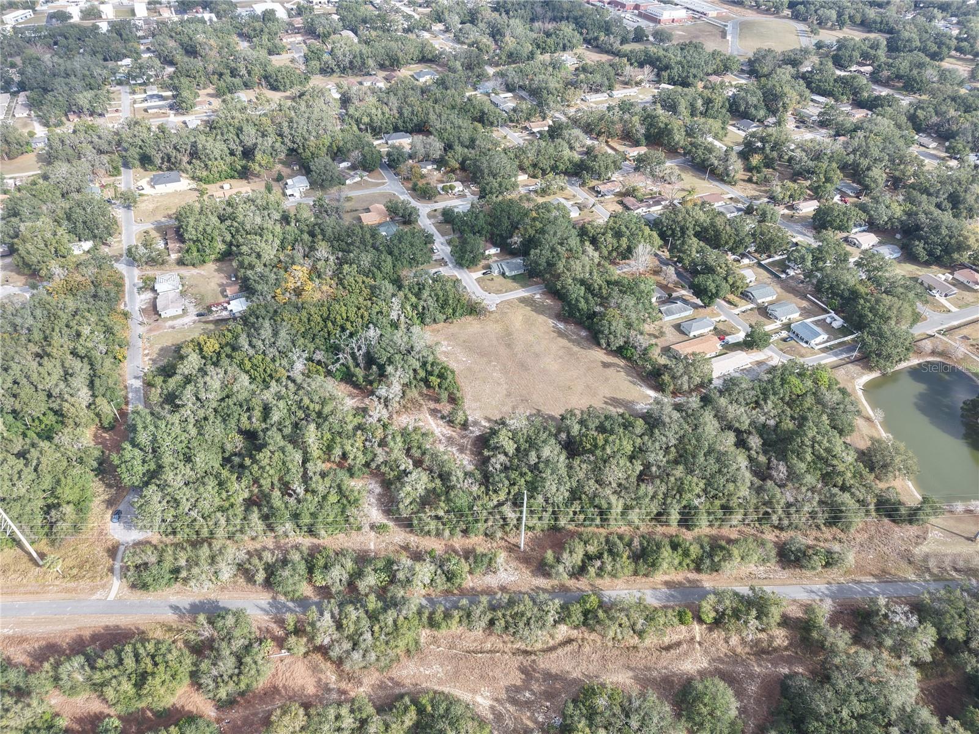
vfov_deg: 56.8
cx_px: 490
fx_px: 679
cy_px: 367
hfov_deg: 71.6
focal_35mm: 24
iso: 100
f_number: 1.8
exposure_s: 1/800
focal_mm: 8.67
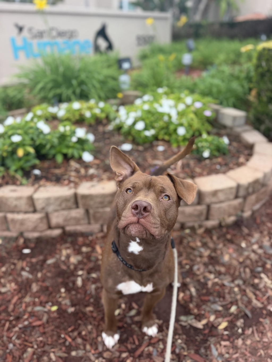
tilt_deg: -31.3
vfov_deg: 71.6
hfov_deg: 56.8
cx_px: 136
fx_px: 251
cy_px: 181
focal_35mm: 24
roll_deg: +1.1
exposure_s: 1/372
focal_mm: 6.76
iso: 80
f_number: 1.78
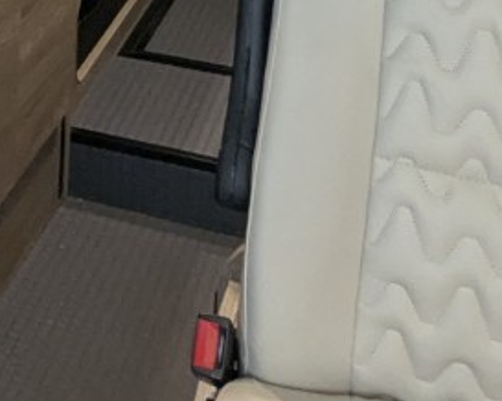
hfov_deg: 20.7
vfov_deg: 16.5
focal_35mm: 80
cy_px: -287
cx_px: -229
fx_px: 1188
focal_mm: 2.35
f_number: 2.2
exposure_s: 1/46.6
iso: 204
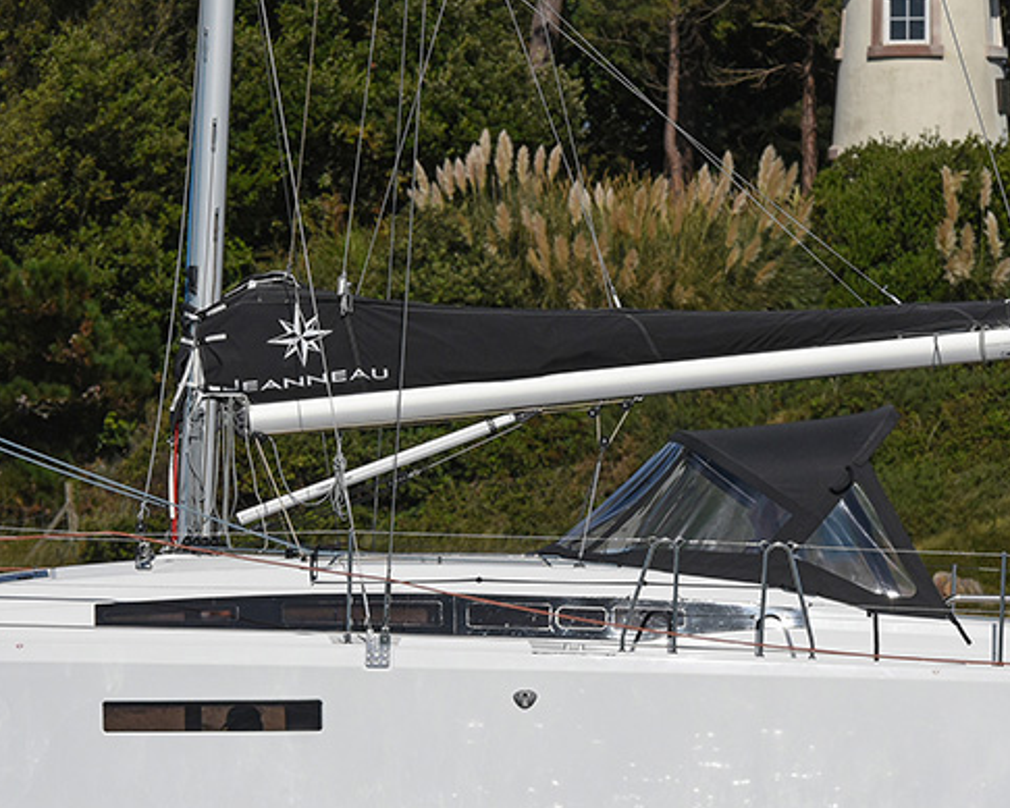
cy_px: 449
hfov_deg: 4.9
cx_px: 351
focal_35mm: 394
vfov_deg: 3.9
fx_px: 11780
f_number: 10
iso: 400
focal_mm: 170
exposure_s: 1/3200
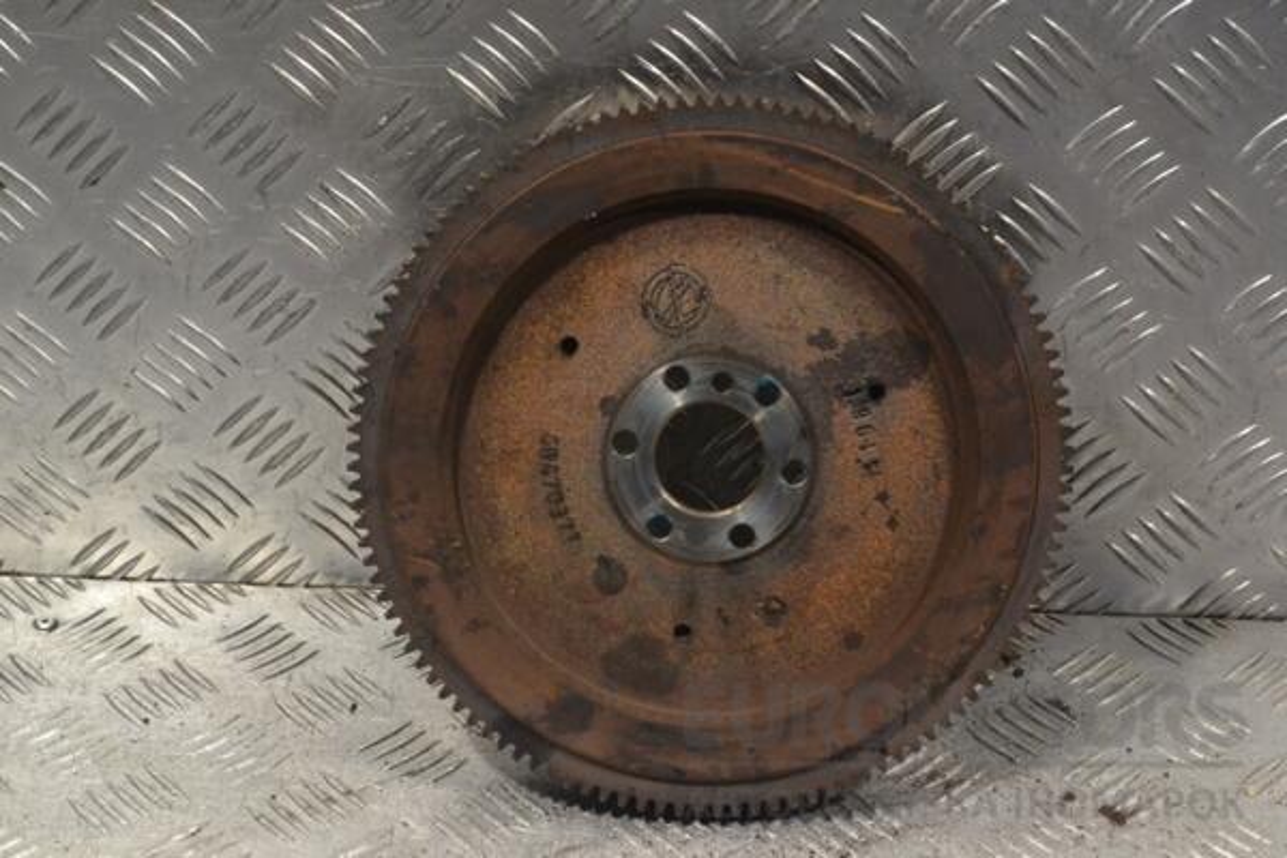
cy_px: 429
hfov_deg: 24.6
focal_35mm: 82
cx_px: 644
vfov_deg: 16.6
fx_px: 2949
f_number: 9
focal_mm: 55
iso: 3200
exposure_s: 1/320
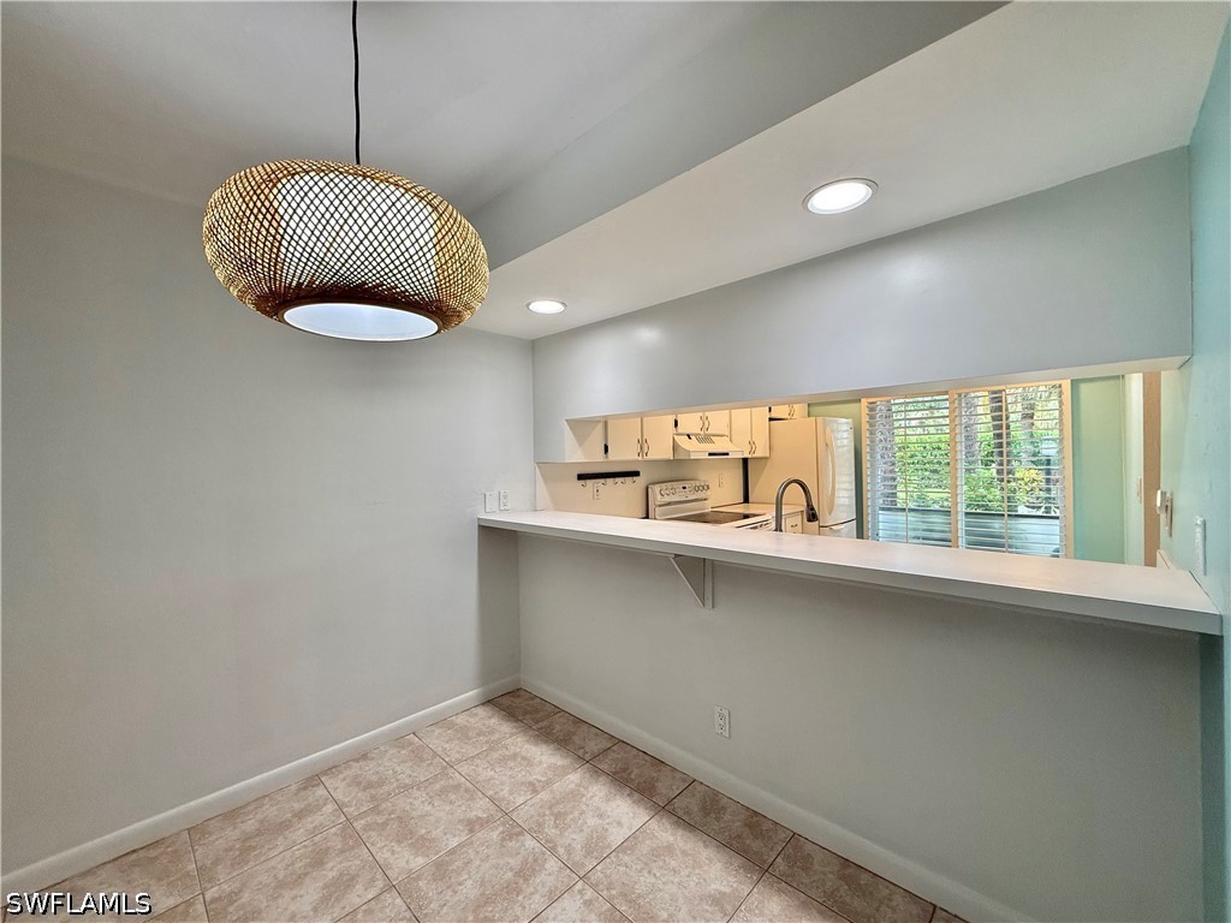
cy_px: 462
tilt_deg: +0.7
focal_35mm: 14
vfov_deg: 85.7
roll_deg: +1.3
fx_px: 498
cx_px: 616
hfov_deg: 102.1
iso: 125
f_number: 2.2
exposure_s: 1/120
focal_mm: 2.22
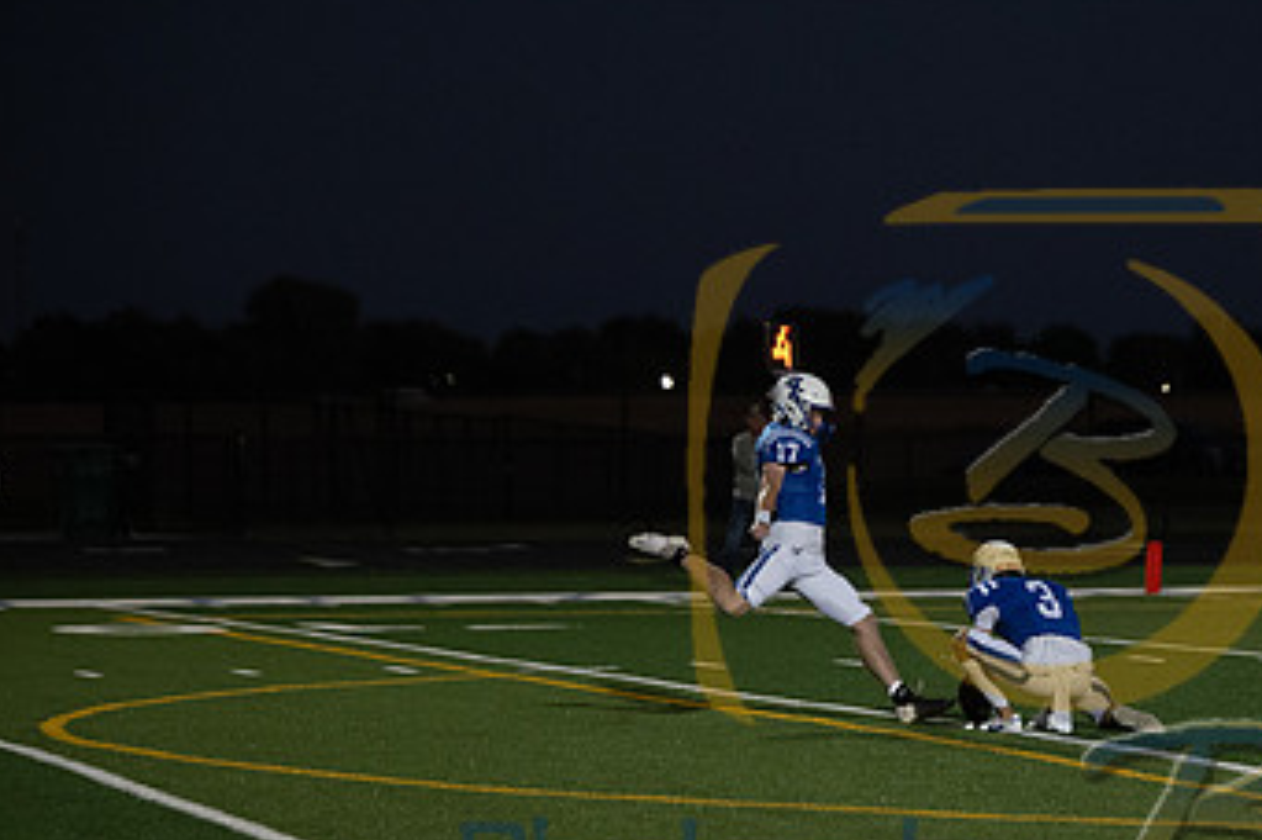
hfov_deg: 11.6
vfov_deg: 7.7
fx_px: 6202
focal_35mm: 177
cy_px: 572
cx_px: 999
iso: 2500
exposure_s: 1/1250
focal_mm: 104
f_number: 2.8
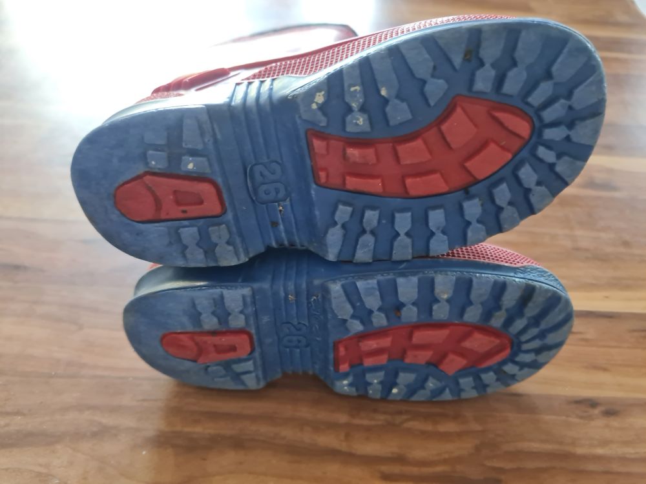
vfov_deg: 53.1
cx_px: 323
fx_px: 485
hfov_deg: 67.3
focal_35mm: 26
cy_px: 242
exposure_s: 1/50
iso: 400
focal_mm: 5.4
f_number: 1.8
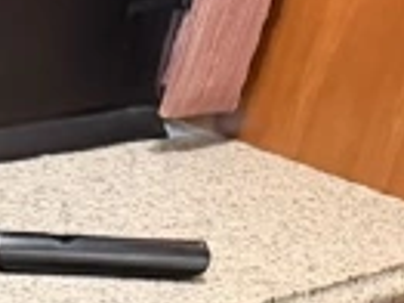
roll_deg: -7.0
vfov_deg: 8.7
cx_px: -506
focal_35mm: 147
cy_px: 853
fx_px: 1714
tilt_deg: -34.9
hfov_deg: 11.5
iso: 800
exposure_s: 1/40
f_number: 1.78
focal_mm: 6.76
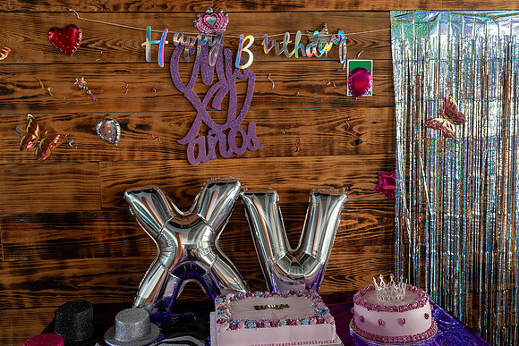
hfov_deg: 54.4
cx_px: 260
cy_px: 173
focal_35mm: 35
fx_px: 505
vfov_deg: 37.9
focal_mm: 35
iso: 800
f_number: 4
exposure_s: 1/125
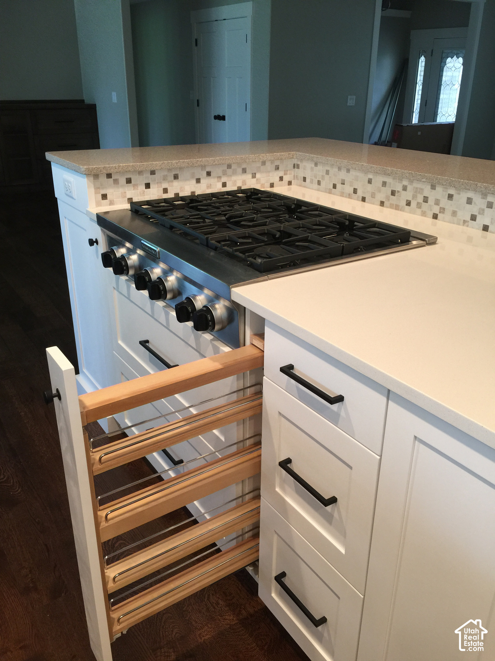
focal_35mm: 29
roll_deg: -0.5
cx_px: 248
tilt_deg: -23.3
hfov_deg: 48.2
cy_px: 330
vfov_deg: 61.7
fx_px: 553
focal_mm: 4.15
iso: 50
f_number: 2.2
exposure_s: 1/15
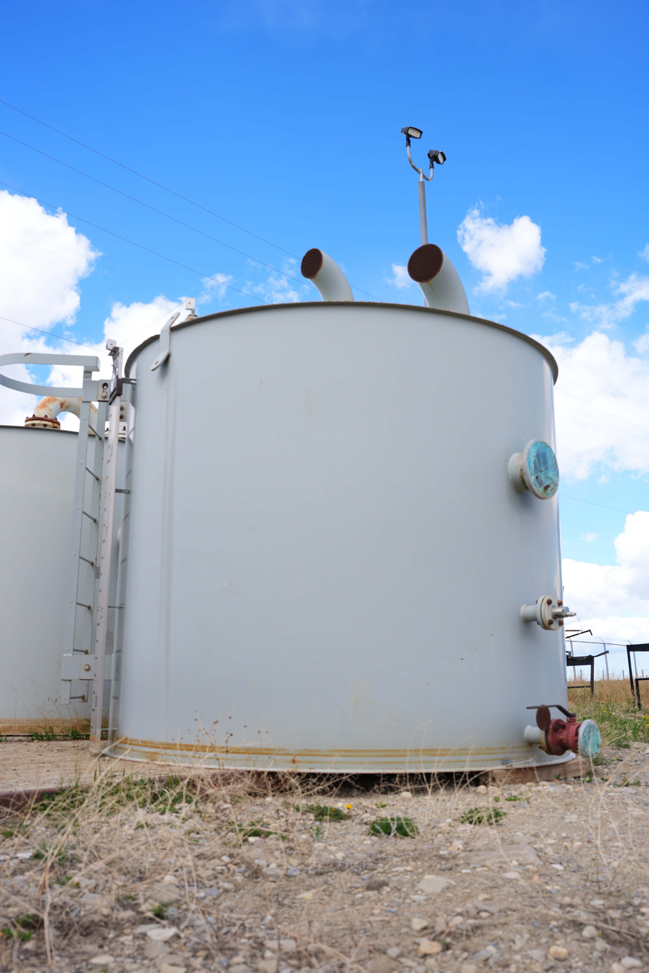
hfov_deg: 37.9
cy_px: 486
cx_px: 324
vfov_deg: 54.4
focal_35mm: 35
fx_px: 946
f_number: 7.1
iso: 100
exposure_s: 1/200
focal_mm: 35
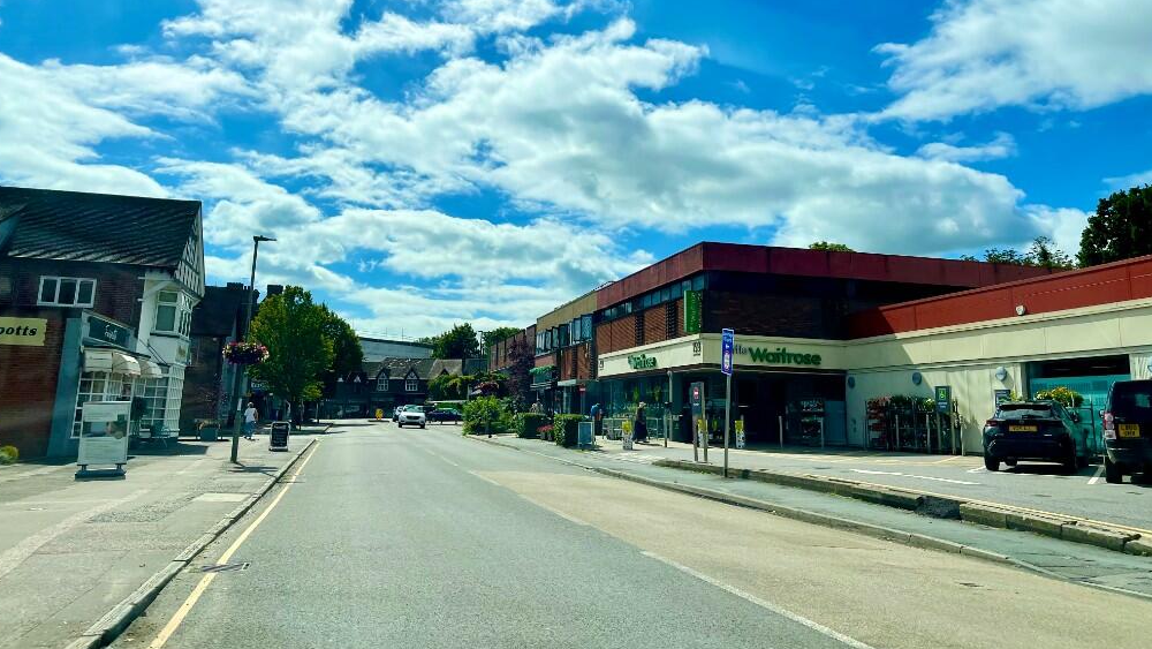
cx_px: 573
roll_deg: -1.8
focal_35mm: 29
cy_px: 235
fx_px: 886
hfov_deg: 66.1
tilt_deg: +10.1
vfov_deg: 39.9
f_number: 1.6
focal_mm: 5.1
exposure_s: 1/10989
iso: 32
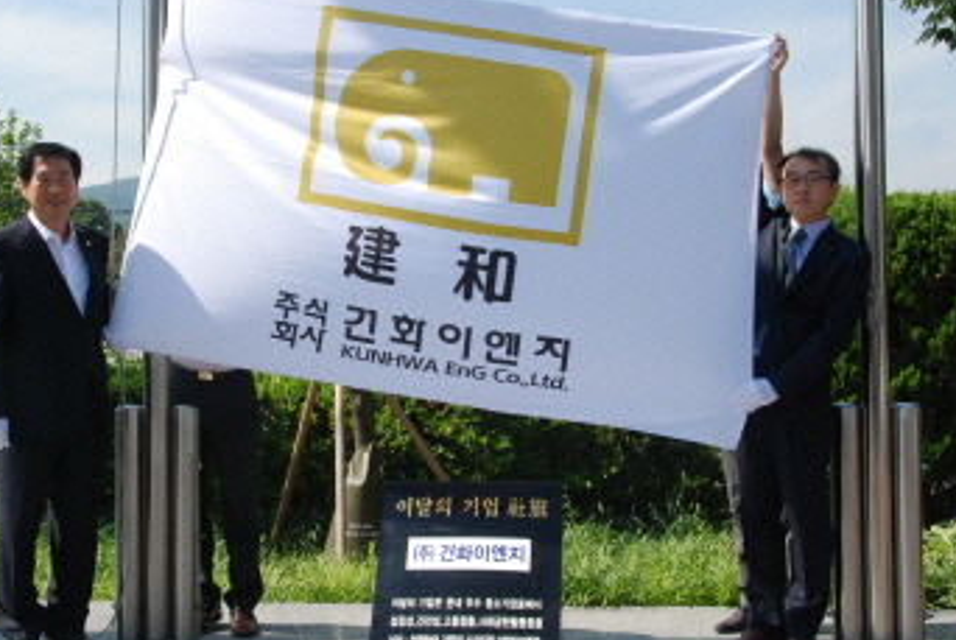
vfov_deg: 23.8
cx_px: 433
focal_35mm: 57
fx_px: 1516
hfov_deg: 35.0
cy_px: 316
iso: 1000
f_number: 13
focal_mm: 26
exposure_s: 1/640
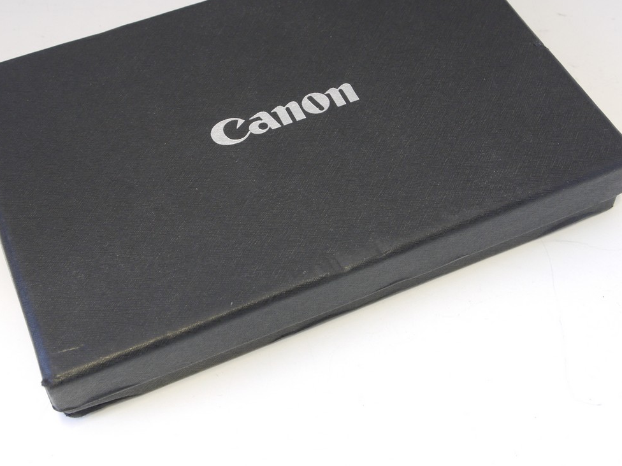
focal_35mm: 59
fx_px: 1060
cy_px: 180
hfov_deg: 32.7
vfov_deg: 24.8
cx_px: 293
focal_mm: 24
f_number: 8
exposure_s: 1/8
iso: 400
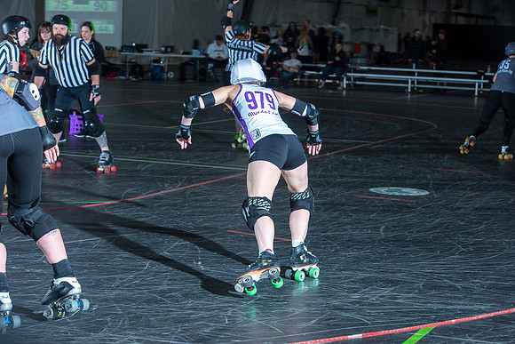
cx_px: 258
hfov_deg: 21.5
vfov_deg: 14.4
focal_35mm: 95
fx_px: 1359
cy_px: 172
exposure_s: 1/160
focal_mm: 95
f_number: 8
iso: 800
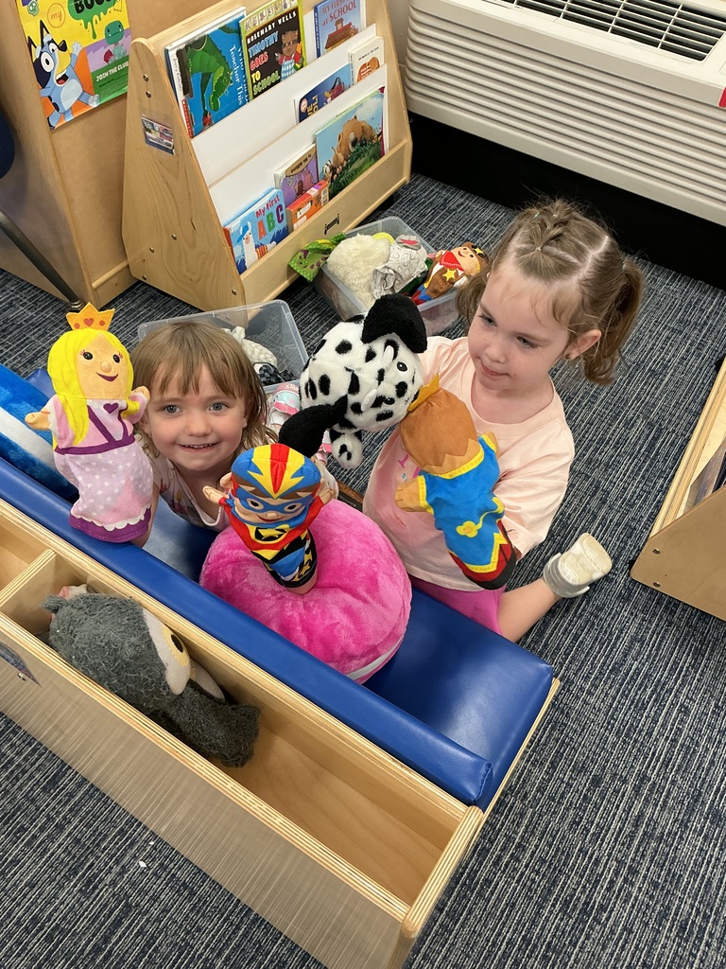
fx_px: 811
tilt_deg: -52.0
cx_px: 363
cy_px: 484
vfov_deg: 61.7
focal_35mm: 29
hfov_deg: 48.2
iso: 80
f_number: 1.8
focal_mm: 3
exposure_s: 1/60
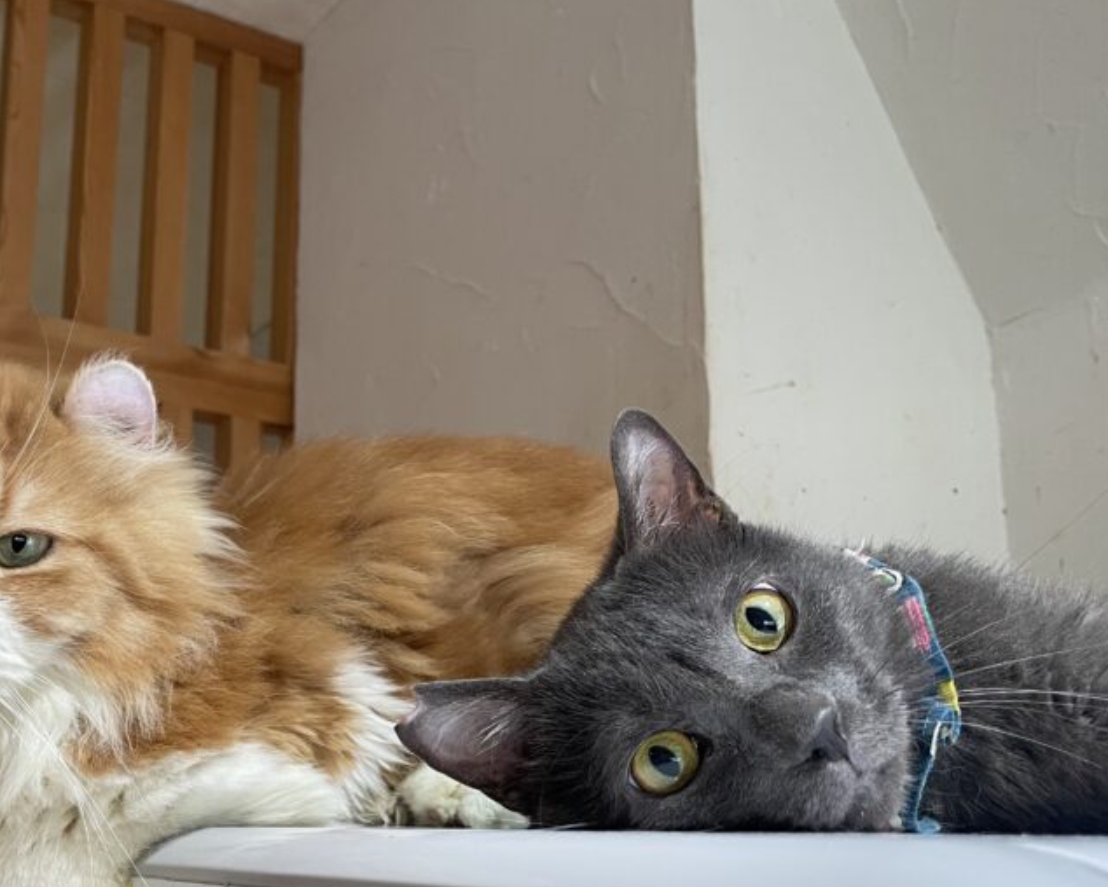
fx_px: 1313
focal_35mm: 40
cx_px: 367
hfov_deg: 45.1
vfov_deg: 37.2
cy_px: 533
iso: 125
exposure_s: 1/75
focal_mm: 4.2
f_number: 1.6
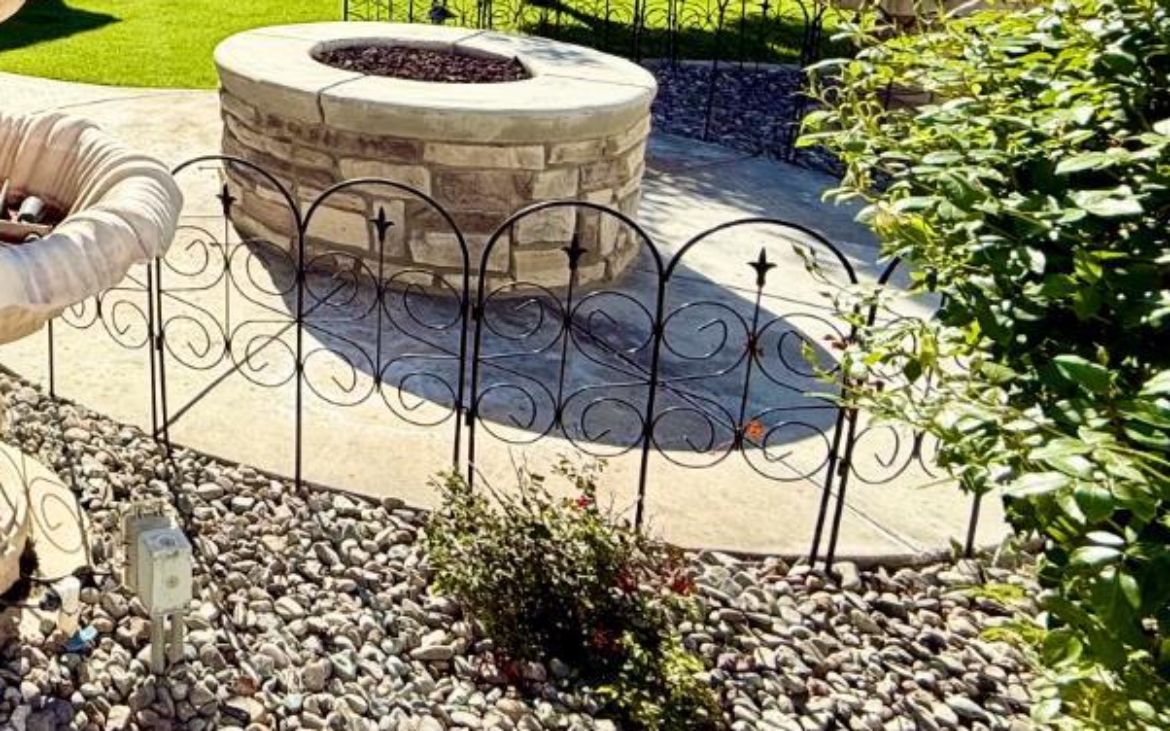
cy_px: -65
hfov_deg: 42.0
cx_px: -109
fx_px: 1180
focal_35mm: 37
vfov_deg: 30.8
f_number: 2.2
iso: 50
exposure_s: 1/1745
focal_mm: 2.22
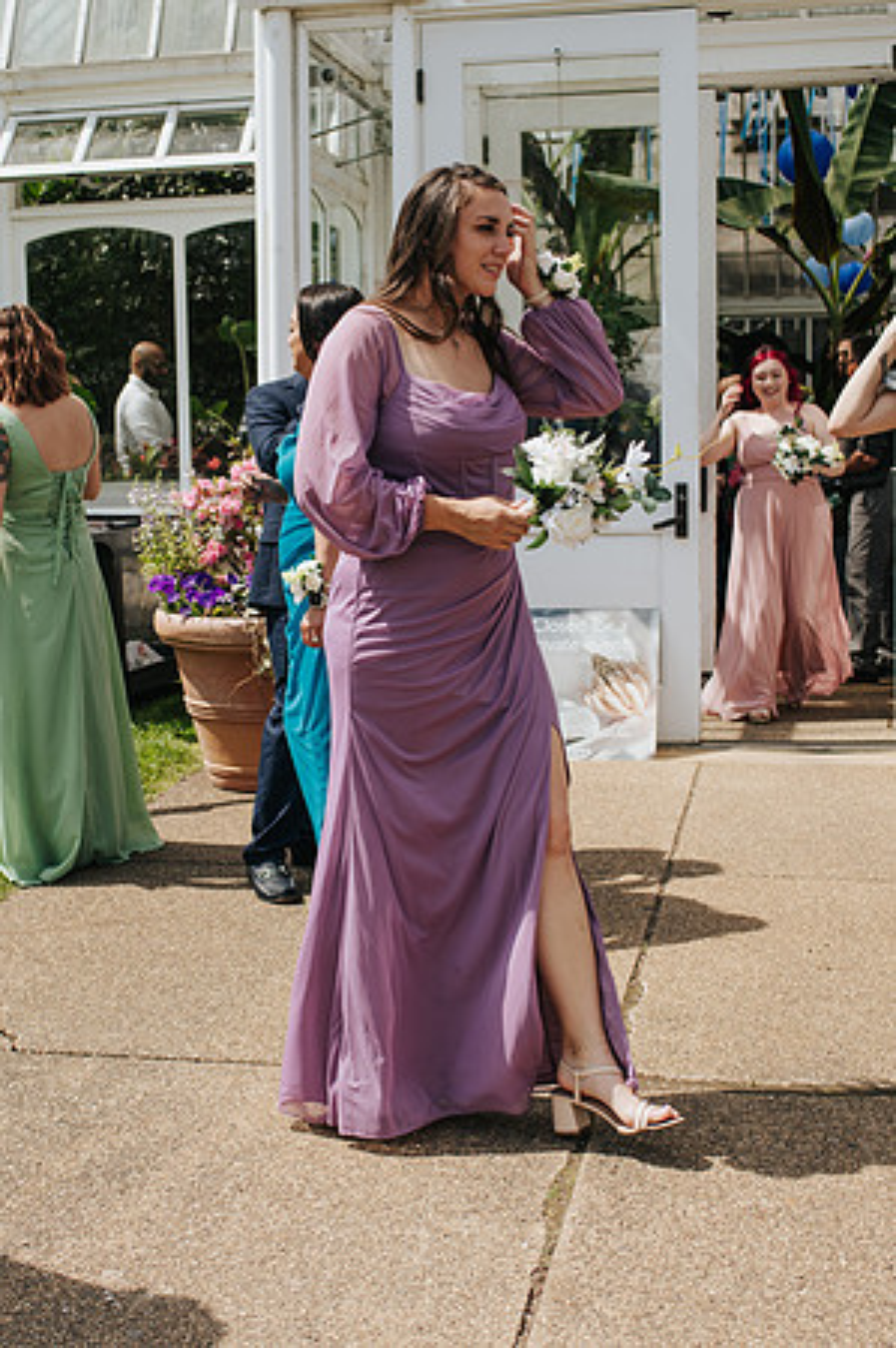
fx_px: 1967
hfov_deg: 25.6
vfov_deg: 37.8
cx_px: 355
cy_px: 674
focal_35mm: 53
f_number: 3.5
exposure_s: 1/1600
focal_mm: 35
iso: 160
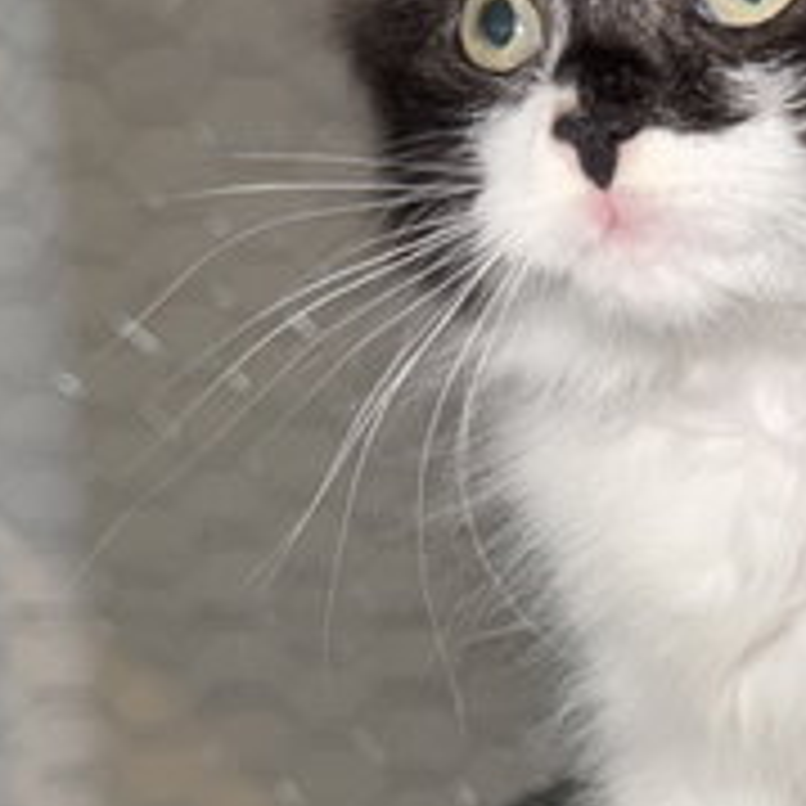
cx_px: 824
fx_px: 2081
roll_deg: +1.8
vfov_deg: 21.1
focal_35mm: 79
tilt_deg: -8.4
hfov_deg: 21.1
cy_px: 831
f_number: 1.78
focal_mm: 6.76
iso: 64
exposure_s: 1/9
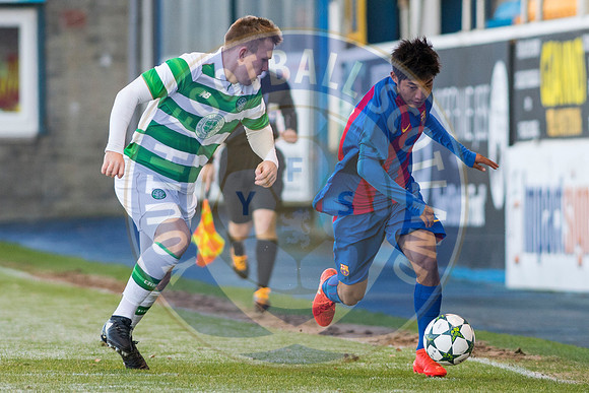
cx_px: 294
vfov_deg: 3.1
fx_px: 7364
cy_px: 196
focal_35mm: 450
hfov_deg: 4.6
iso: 800
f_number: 4
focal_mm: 300
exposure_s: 1/1000
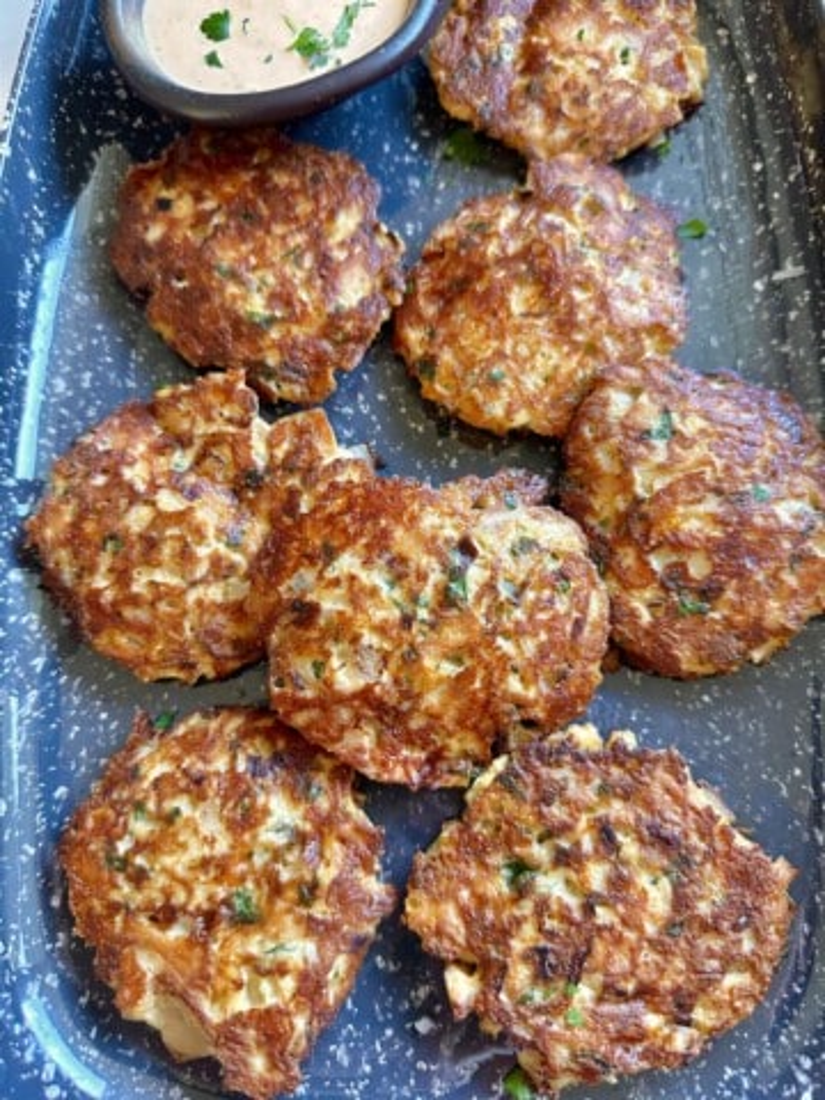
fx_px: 763
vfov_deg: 71.6
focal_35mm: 24
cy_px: 550
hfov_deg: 56.8
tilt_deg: -78.6
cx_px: 412
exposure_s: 1/56
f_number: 1.78
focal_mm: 6.86
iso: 250
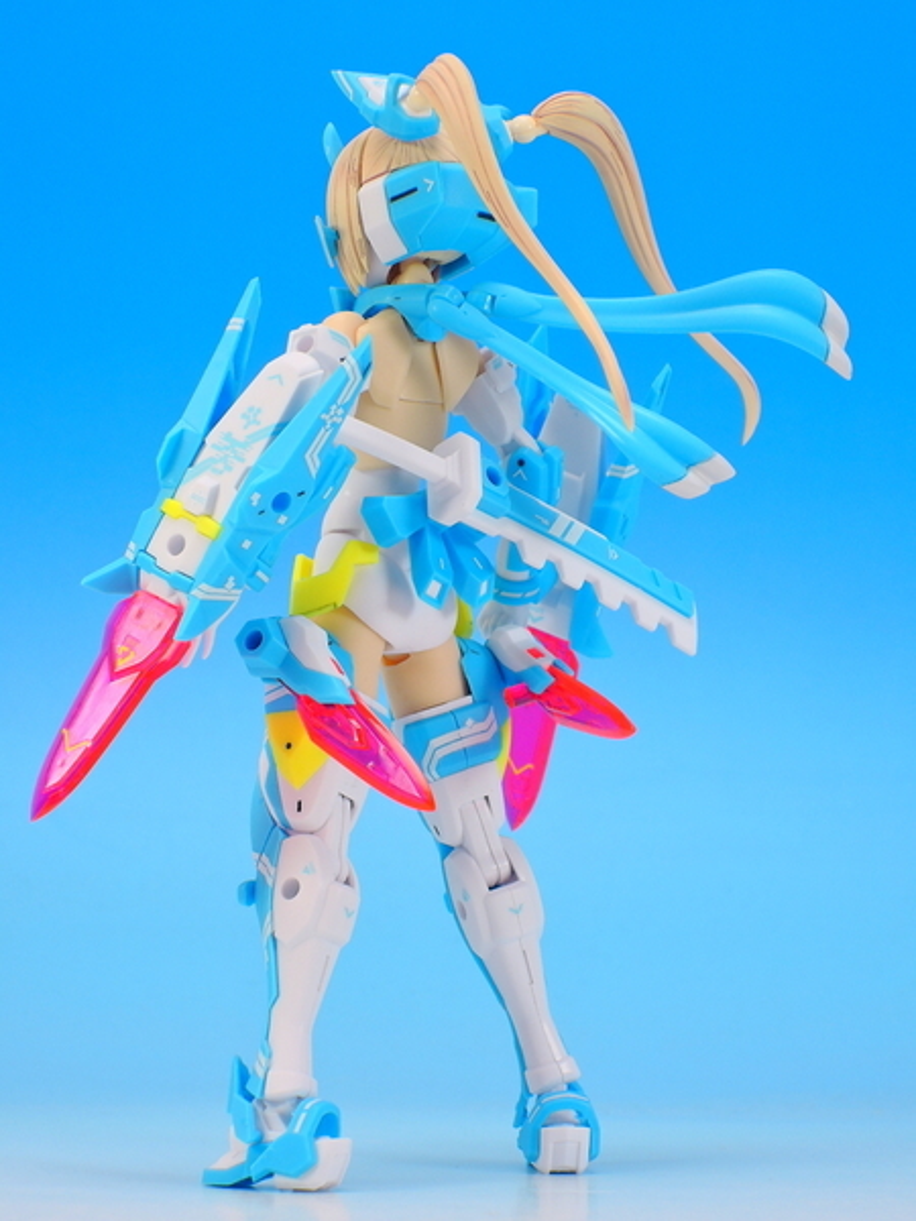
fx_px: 4234
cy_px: 610
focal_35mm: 120
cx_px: 458
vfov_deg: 16.4
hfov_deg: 12.3
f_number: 6.3
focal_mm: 25.5
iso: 80
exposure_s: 1/2
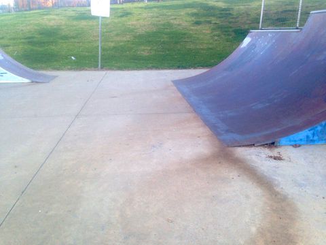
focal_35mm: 33
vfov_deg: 42.9
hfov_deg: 55.4
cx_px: 163
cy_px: 122
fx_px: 311
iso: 80
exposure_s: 1/120
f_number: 2.4
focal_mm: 4.12
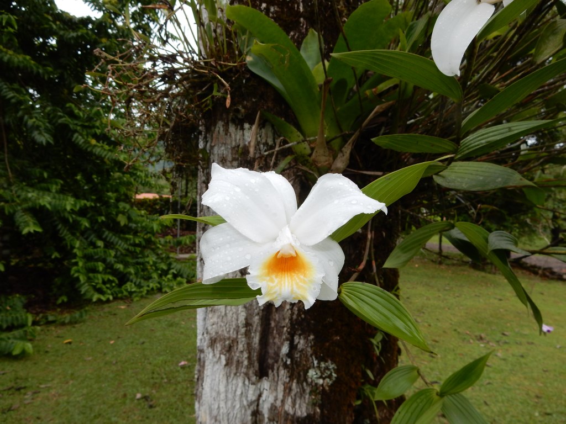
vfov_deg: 54.9
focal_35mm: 25
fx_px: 409
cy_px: 212
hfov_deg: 69.4
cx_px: 283
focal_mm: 4.5
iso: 125
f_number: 3.7
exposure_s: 1/200
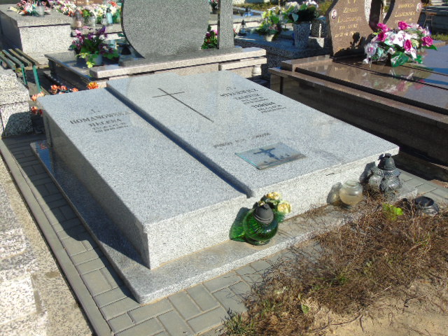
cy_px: 168
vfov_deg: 41.8
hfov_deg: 54.0
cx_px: 224
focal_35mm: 34
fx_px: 440
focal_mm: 6.1
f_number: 3.8
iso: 80
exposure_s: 1/500
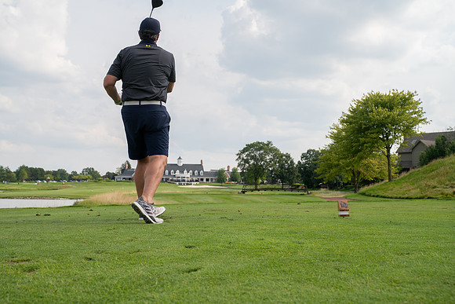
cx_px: 228
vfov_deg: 30.5
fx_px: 557
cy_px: 152
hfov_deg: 44.4
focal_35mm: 44
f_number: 6.3
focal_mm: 44
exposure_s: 1/1000
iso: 250
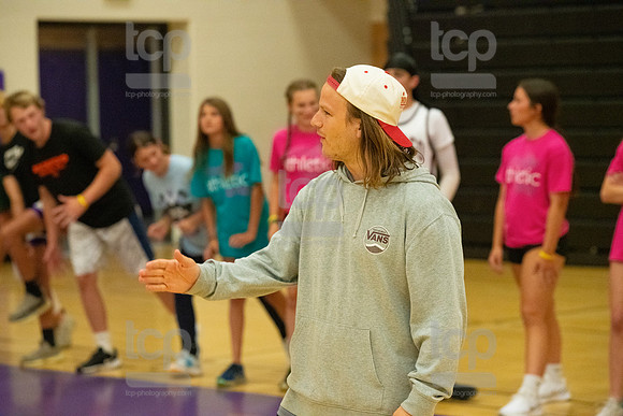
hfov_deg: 15.2
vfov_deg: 10.2
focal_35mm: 135
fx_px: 2337
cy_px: 208
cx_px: 312
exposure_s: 1/800
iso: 6400
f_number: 4.5
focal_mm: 135
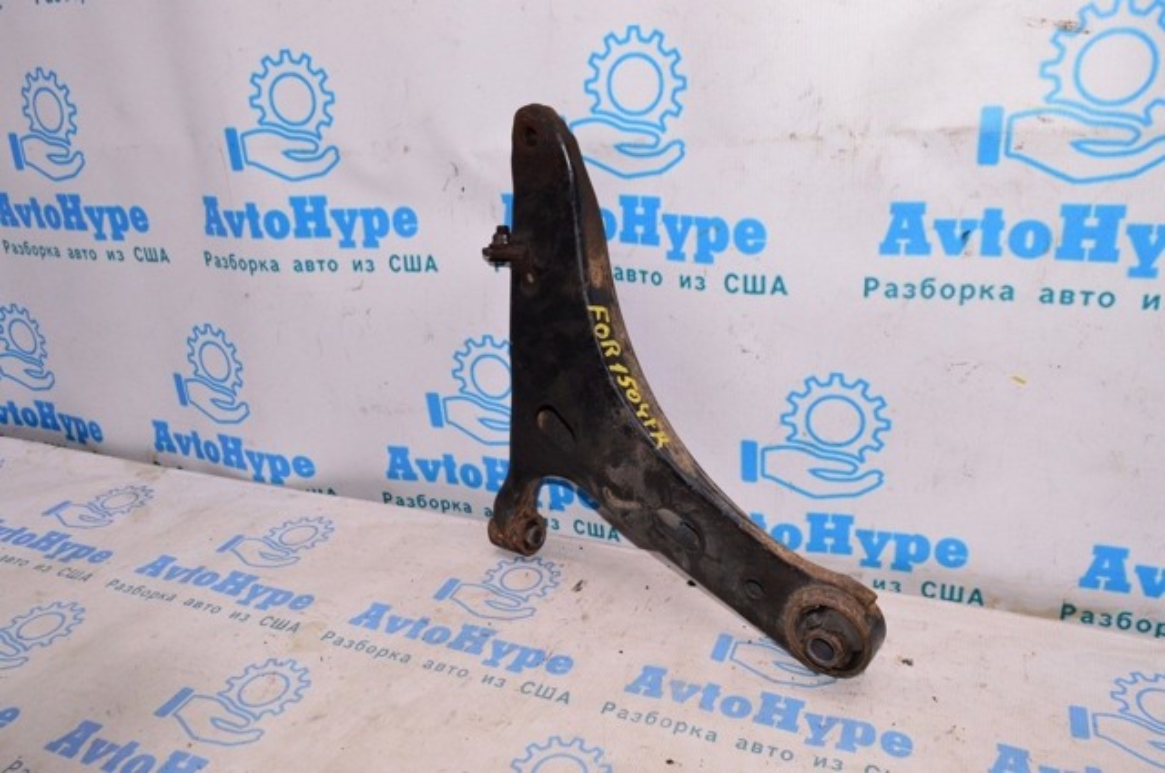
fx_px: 873
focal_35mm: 27
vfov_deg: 47.8
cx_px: 582
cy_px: 386
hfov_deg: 67.4
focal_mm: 18
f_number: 8
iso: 1600
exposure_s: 1/200
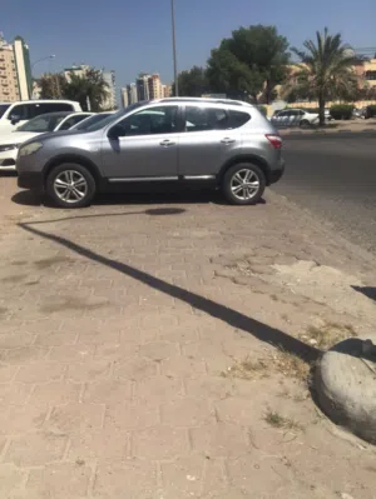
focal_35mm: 32
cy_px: 250
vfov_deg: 56.8
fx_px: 463
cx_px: 188
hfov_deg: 44.2
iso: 25
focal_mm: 2.87
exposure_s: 1/1946
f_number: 2.2
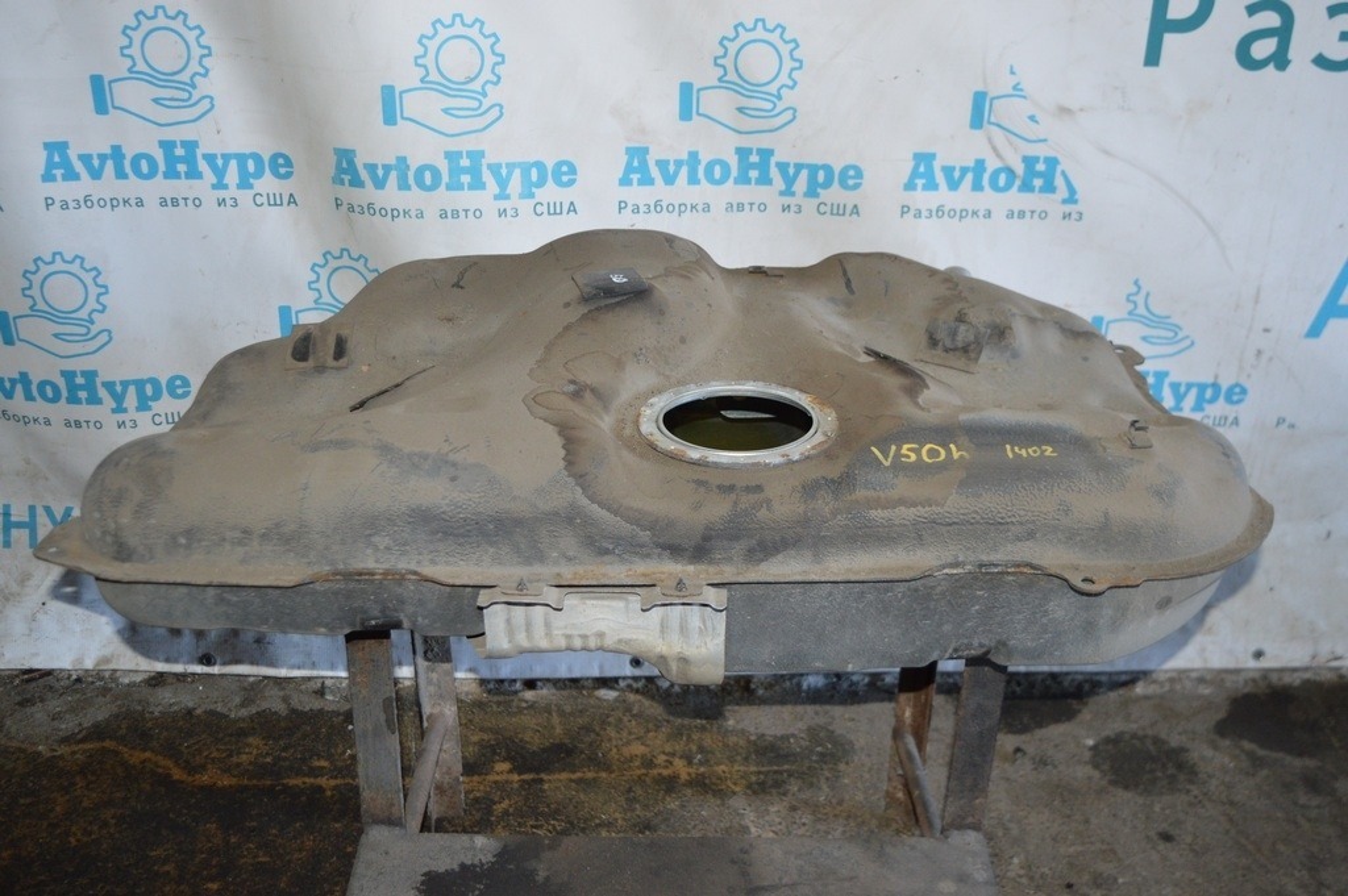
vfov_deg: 34.2
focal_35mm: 39
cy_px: 448
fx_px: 1459
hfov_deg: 49.6
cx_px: 674
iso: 1000
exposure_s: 1/60
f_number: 4
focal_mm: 26
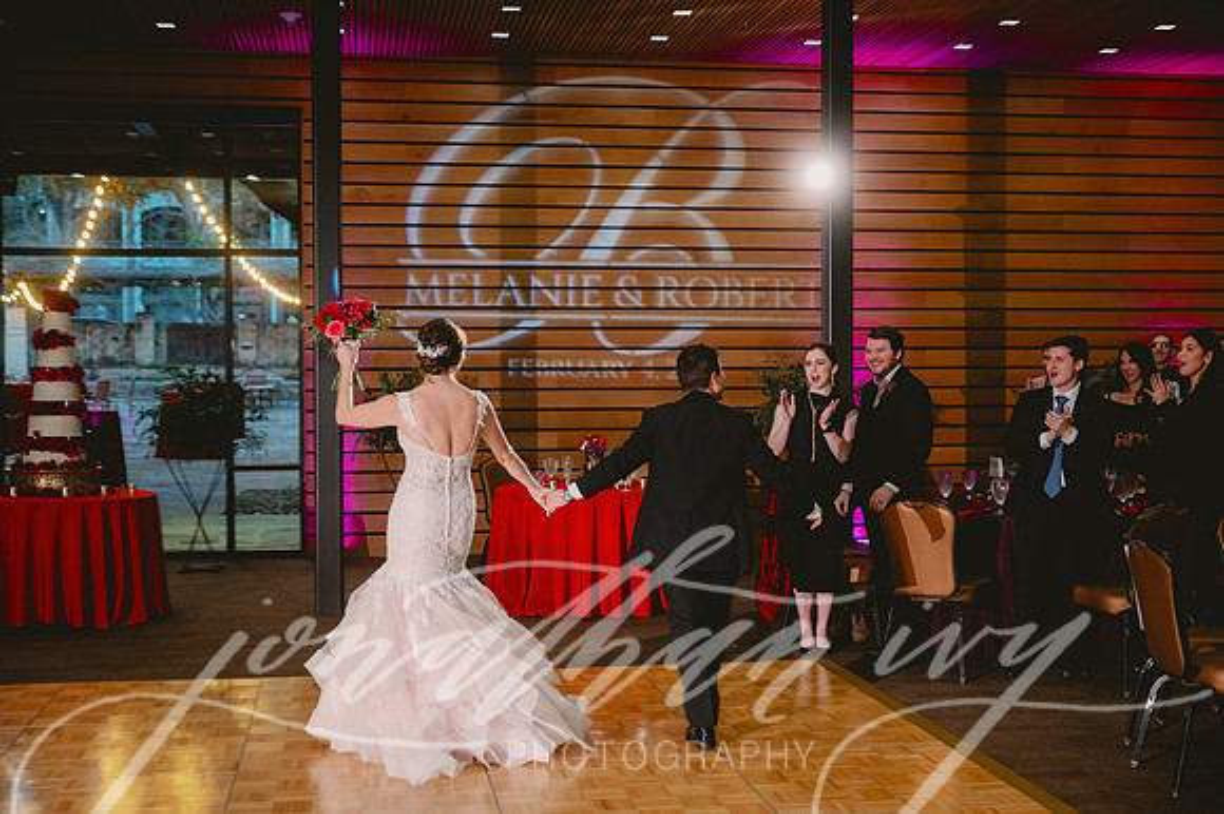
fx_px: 1563
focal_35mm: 46
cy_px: 407
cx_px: 612
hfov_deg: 42.8
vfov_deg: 29.2
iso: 1600
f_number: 2.8
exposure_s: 1/125
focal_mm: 46
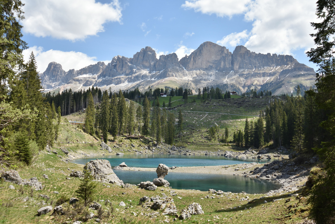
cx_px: 168
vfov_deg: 36.9
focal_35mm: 36
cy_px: 112
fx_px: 335
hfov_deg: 53.1
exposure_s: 1/800
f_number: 4.5
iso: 100
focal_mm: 24
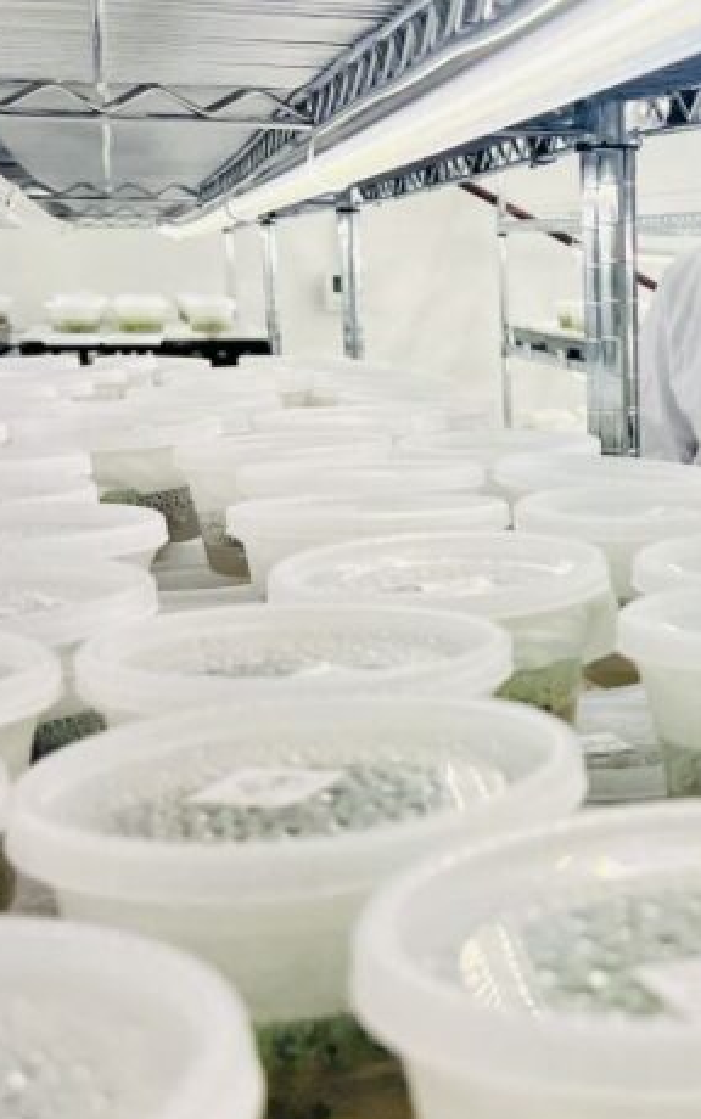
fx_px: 1404
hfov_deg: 24.4
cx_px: 918
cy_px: 525
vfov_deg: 43.4
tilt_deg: -10.5
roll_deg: +0.5
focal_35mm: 46
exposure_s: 1/1224
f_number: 1.5
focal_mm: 5.7
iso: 50
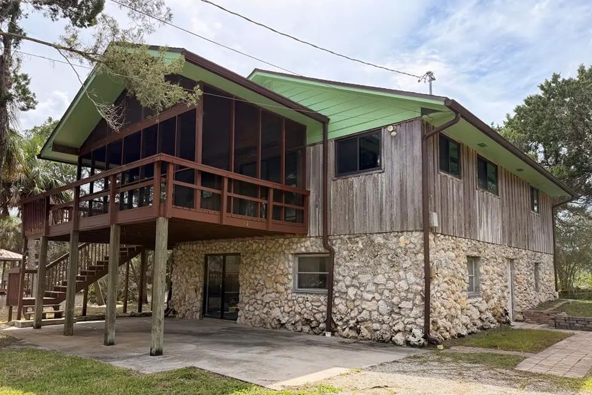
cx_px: 291
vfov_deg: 49.4
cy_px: 222
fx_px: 427
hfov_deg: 69.4
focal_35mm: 26
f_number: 1.78
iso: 100
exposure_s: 1/3021
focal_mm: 6.76
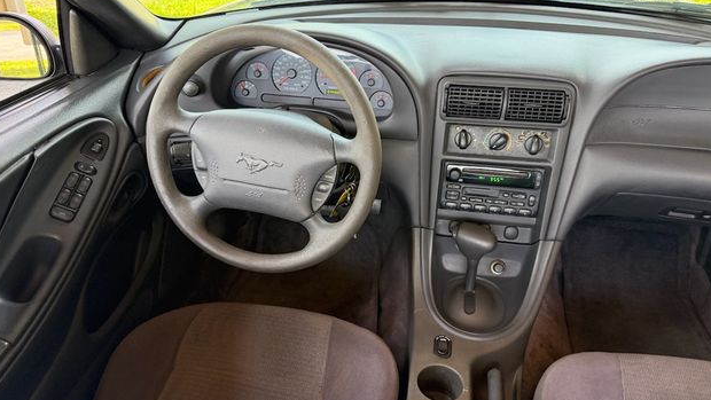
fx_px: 509
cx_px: 356
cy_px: 225
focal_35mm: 27
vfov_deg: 42.8
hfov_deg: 69.9
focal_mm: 6.76
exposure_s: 1/107
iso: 200
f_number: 1.78
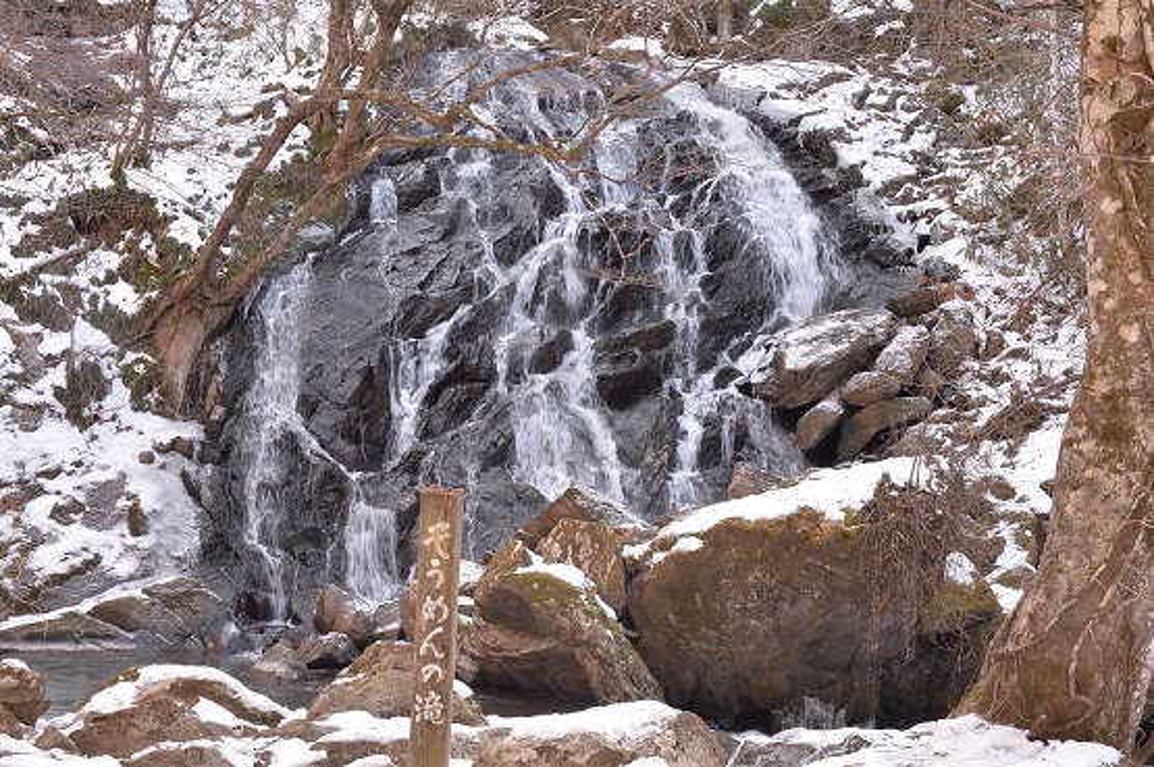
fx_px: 1761
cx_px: 577
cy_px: 384
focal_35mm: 55
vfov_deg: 24.6
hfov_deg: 36.3
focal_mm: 55
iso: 2200
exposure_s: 1/30
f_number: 25
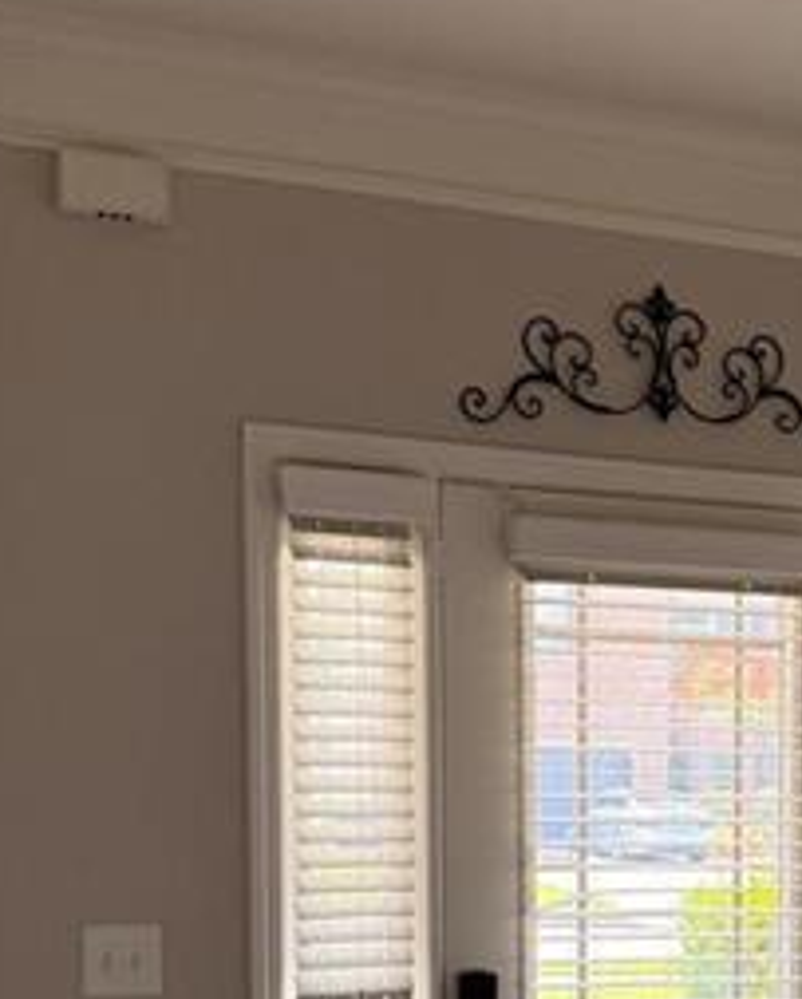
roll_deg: -1.5
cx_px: 826
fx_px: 2103
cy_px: 952
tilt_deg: -5.0
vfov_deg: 25.7
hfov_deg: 20.8
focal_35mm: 71
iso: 200
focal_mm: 6.76
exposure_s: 1/234
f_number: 1.78
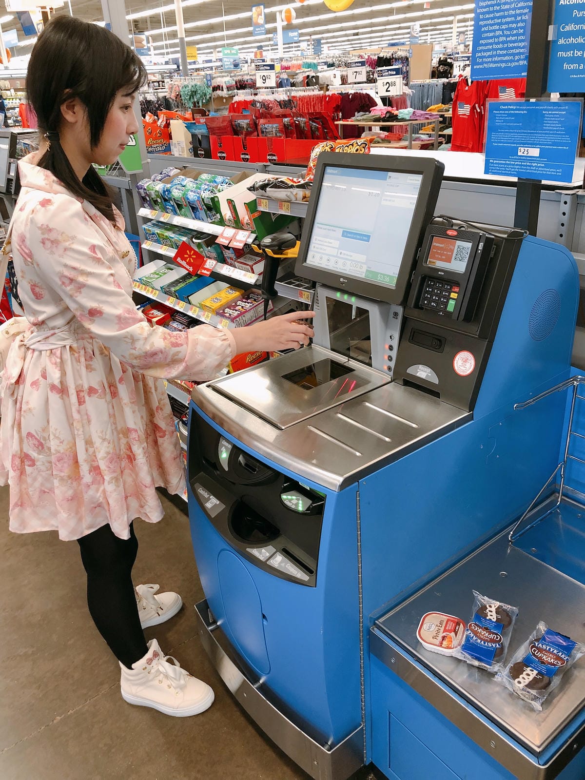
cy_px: 390
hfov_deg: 49.7
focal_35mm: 28
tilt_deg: -26.3
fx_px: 631
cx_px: 292
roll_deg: +3.5
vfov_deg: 63.4
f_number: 1.8
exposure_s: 1/17
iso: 40
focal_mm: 3.99
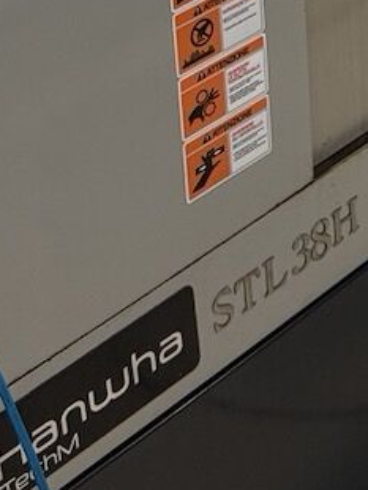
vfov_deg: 17.7
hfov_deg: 14.7
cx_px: 370
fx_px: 1401
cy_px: -251
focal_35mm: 99
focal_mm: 6.76
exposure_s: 1/161
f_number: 1.78
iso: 200
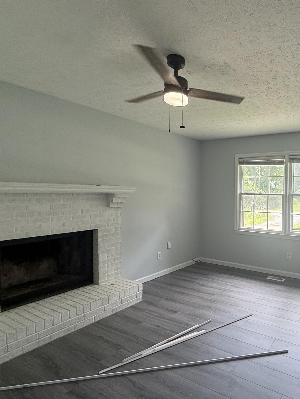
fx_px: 254
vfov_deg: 76.4
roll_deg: -0.8
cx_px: 253
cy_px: 200
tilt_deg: -1.6
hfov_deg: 55.3
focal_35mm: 22
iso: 100
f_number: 2.2
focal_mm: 2.22
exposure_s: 1/120
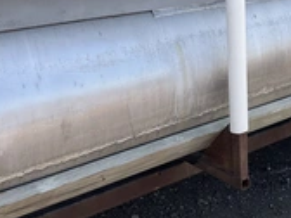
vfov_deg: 21.2
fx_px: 580
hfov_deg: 27.3
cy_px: 64
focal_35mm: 69
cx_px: 253
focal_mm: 3
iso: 25
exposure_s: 1/657
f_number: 1.8
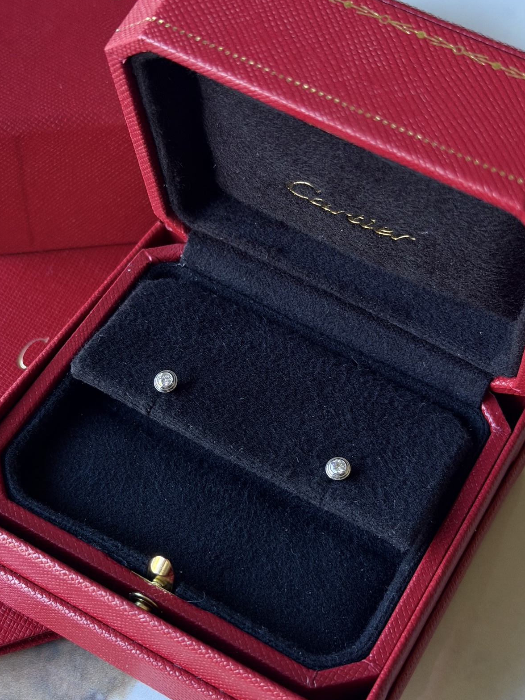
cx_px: 264
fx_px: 990
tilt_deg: -54.2
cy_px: 352
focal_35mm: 49
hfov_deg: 29.7
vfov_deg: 38.9
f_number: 1.78
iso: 250
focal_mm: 6.76
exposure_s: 1/60
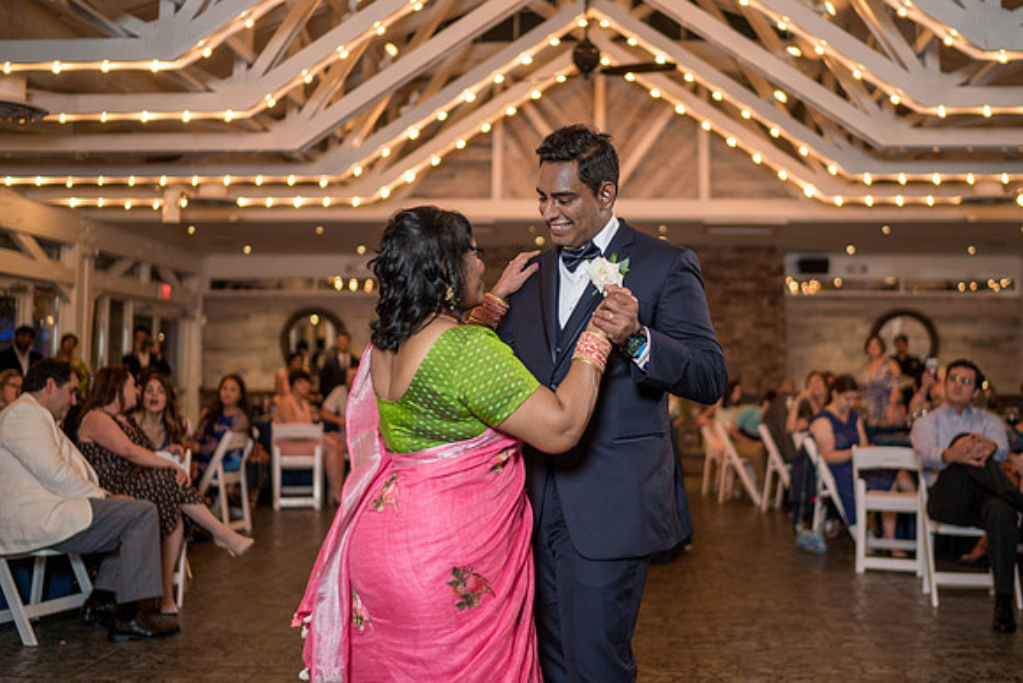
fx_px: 1117
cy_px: 303
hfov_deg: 49.1
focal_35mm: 39
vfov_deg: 33.9
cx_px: 564
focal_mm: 35
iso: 250
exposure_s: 1/200
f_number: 1.4
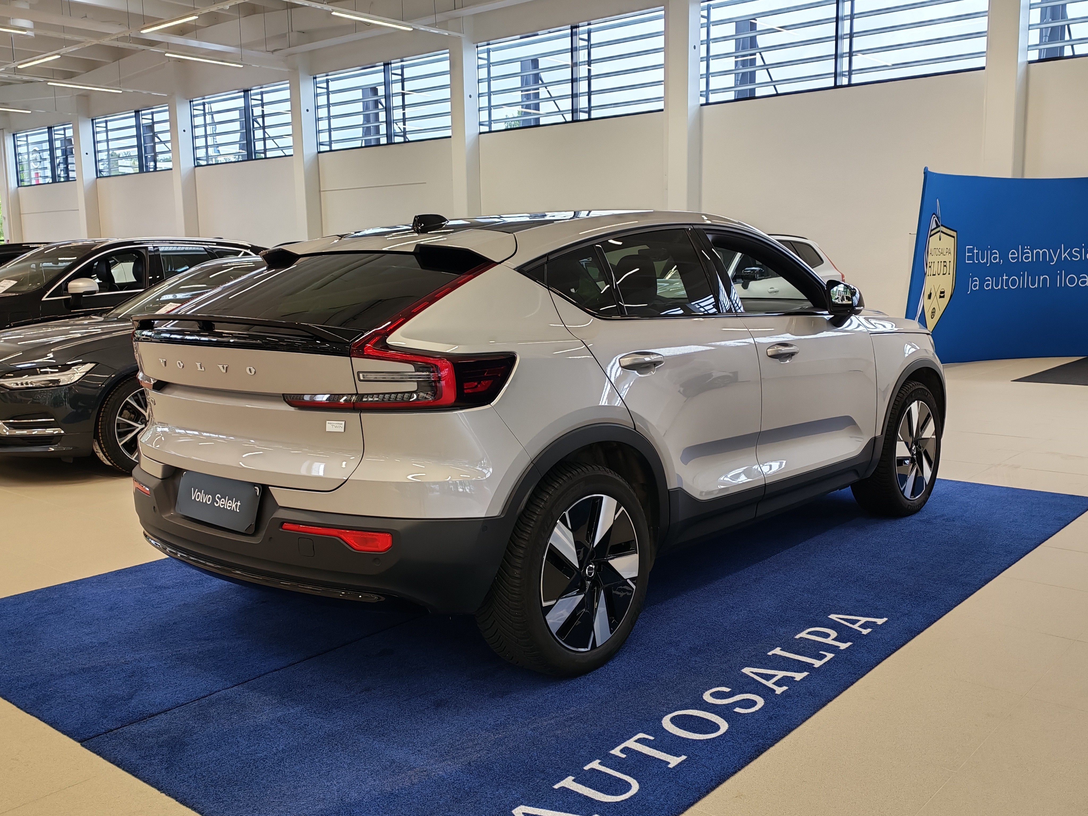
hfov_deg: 54.0
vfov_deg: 41.8
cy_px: 408
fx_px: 1069
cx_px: 544
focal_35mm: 34
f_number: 1.9
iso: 125
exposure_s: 1/100
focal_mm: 6.12
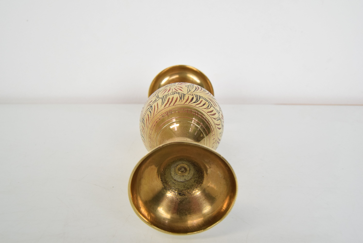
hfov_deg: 61.9
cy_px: 122
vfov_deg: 43.7
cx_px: 182
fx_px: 303
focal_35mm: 30
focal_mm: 20
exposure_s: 1/200
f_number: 7.1
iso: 1600
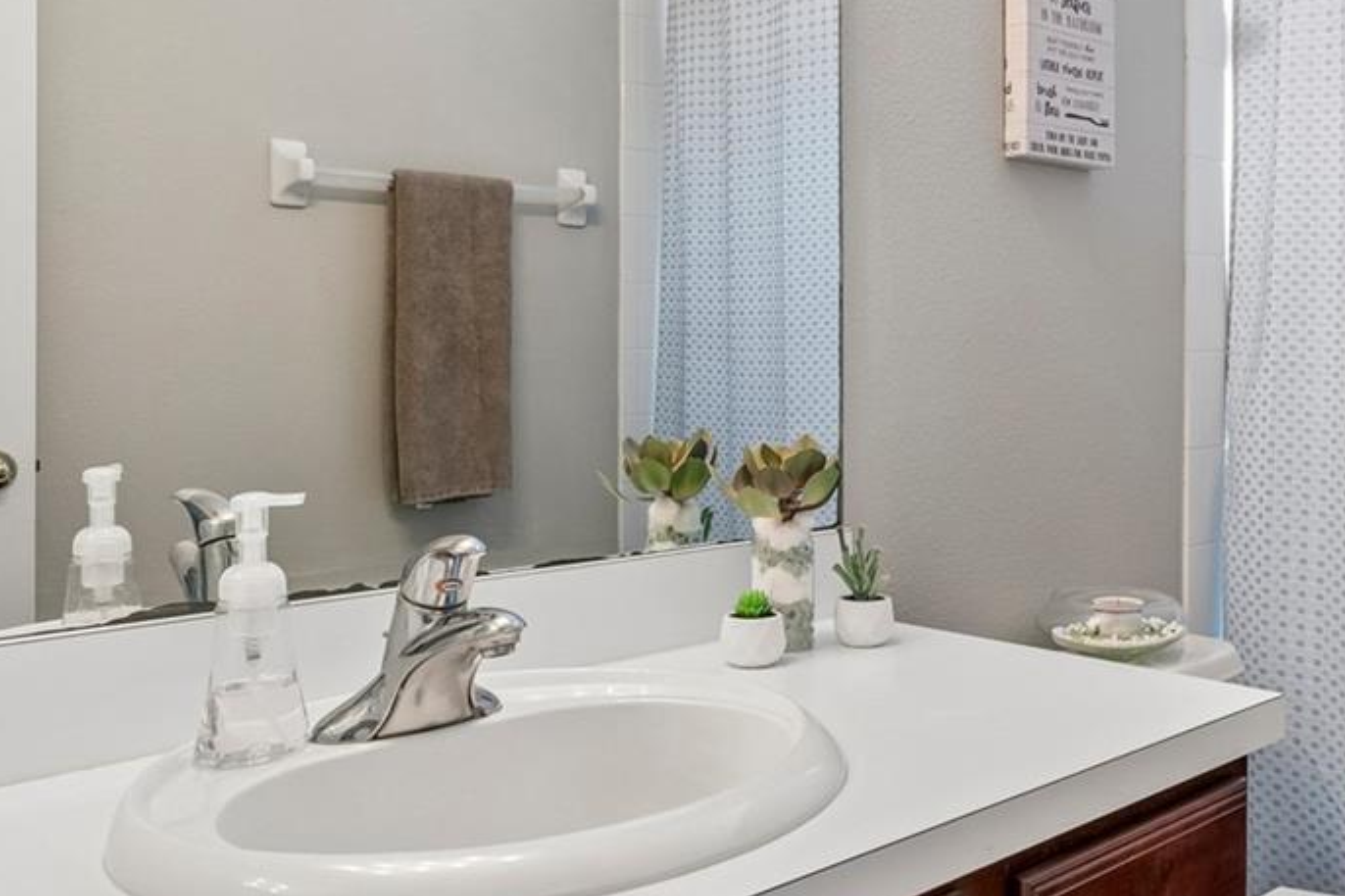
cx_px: 869
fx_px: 1307
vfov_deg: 37.8
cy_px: 404
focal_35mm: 35
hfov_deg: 53.6
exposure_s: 1/2
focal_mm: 10
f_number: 7.1
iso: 100
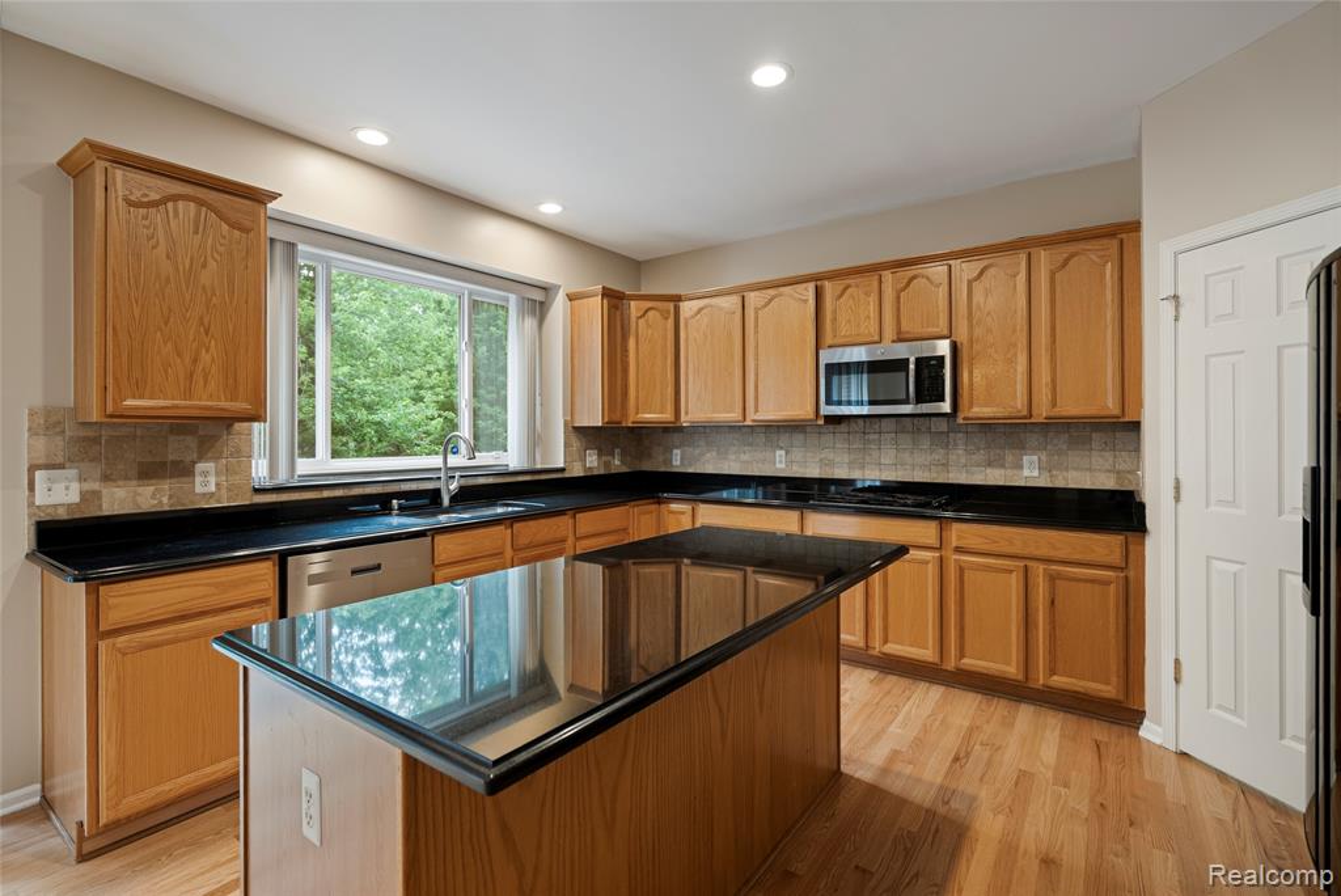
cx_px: 670
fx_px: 596
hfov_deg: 96.7
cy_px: 448
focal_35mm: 16
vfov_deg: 73.8
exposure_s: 1/2
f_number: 4
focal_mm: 16
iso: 100
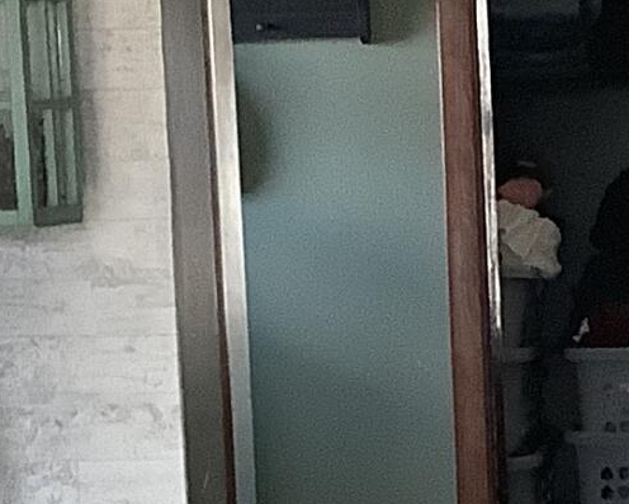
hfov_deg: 10.4
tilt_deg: -10.0
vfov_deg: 8.3
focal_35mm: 183
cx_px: 677
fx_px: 3407
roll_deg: +1.2
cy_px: 637
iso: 250
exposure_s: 1/60
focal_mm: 3.3
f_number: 2.4
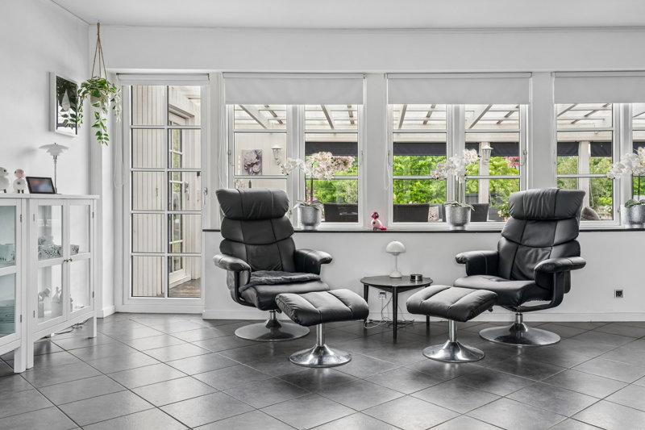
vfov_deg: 43.6
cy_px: 215
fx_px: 537
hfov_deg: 61.9
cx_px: 322
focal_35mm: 30
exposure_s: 1/1.67
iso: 1000
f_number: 6.3
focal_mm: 30
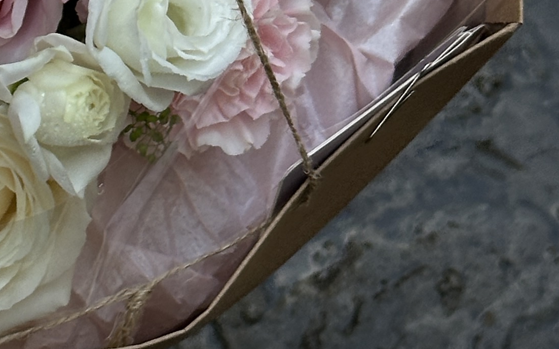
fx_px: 2833
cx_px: -156
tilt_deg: -62.9
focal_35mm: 186
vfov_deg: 6.9
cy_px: -224
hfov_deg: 11.0
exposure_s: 1/511
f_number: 1.78
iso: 64
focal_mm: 6.86
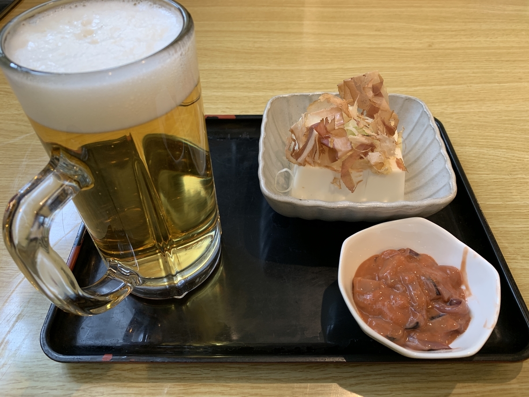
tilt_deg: -47.8
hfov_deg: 67.3
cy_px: 198
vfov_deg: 53.1
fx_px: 397
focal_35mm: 26
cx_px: 264
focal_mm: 4.25
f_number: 1.8
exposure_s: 1/50
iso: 100
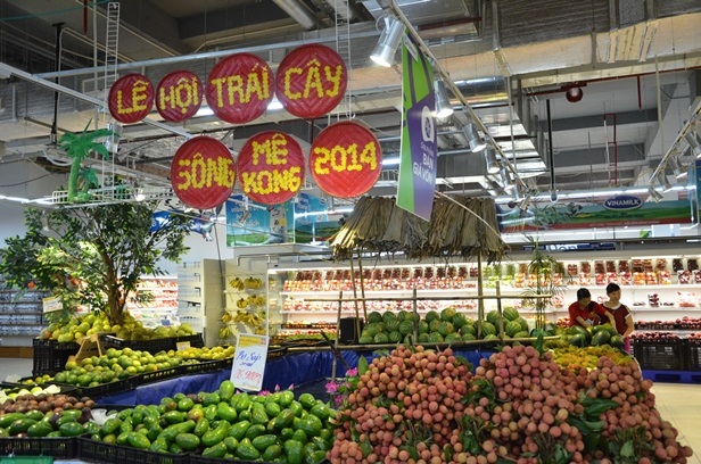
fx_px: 641
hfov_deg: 57.3
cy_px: 232
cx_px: 350
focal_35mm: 33
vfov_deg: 39.8
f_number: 3.8
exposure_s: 1/125
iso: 1600
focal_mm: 22
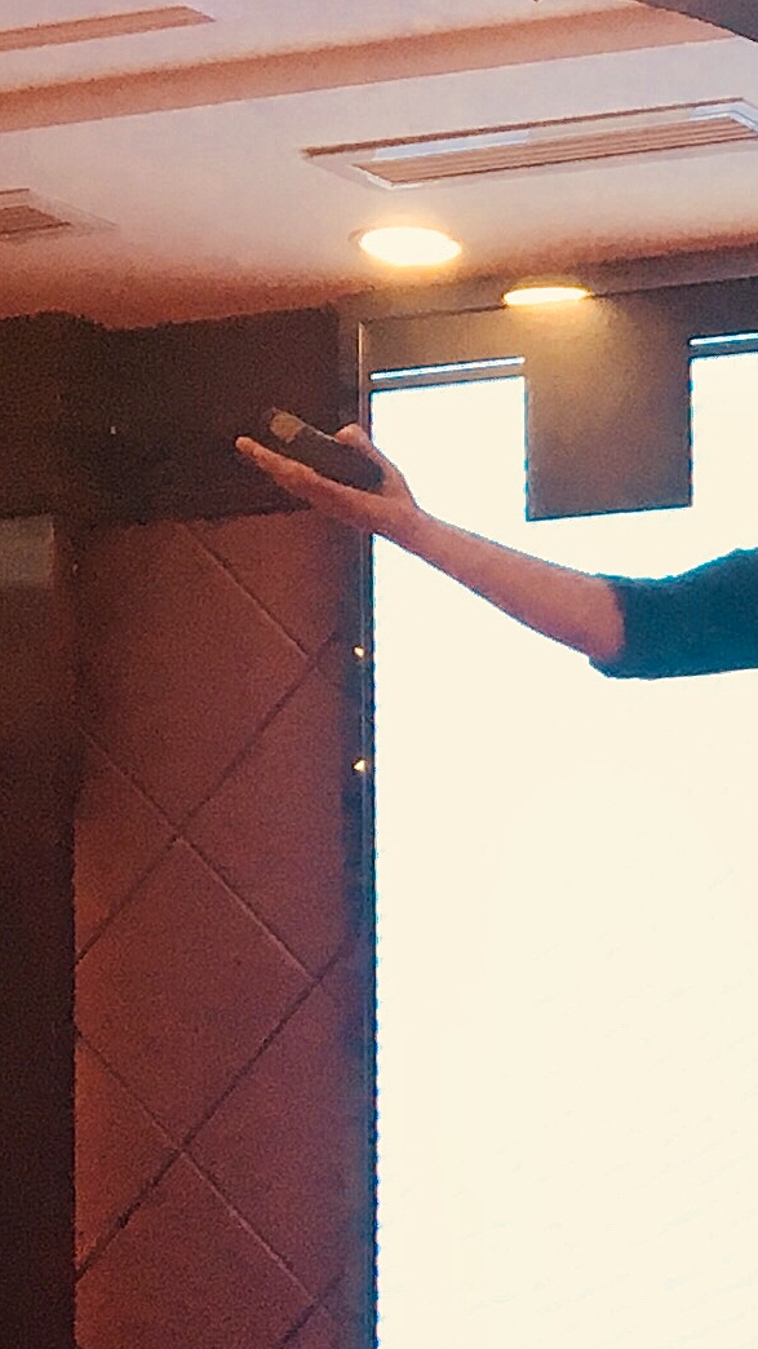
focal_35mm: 122
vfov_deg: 17.3
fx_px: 4361
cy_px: 1242
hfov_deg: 9.1
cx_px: 1732
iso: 32
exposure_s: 1/33
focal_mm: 4.15
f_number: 2.2
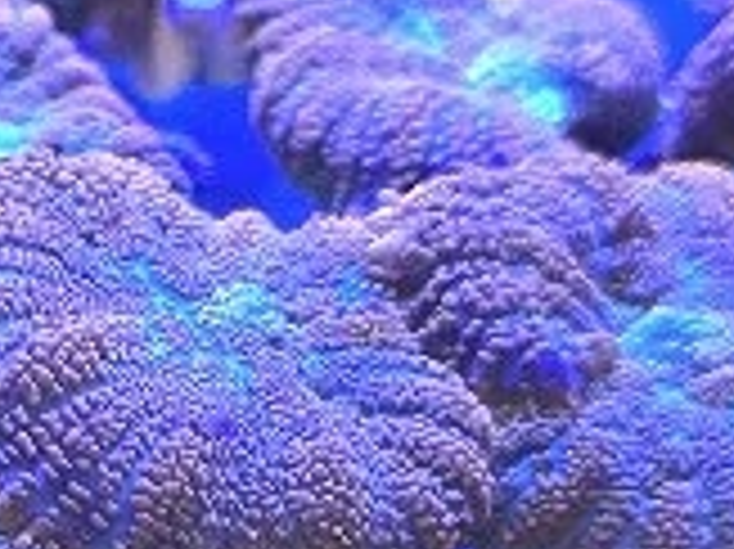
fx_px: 2988
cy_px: 616
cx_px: -117
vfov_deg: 10.4
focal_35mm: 141
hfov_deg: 13.7
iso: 320
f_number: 1.7
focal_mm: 6.25
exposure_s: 1/25.1
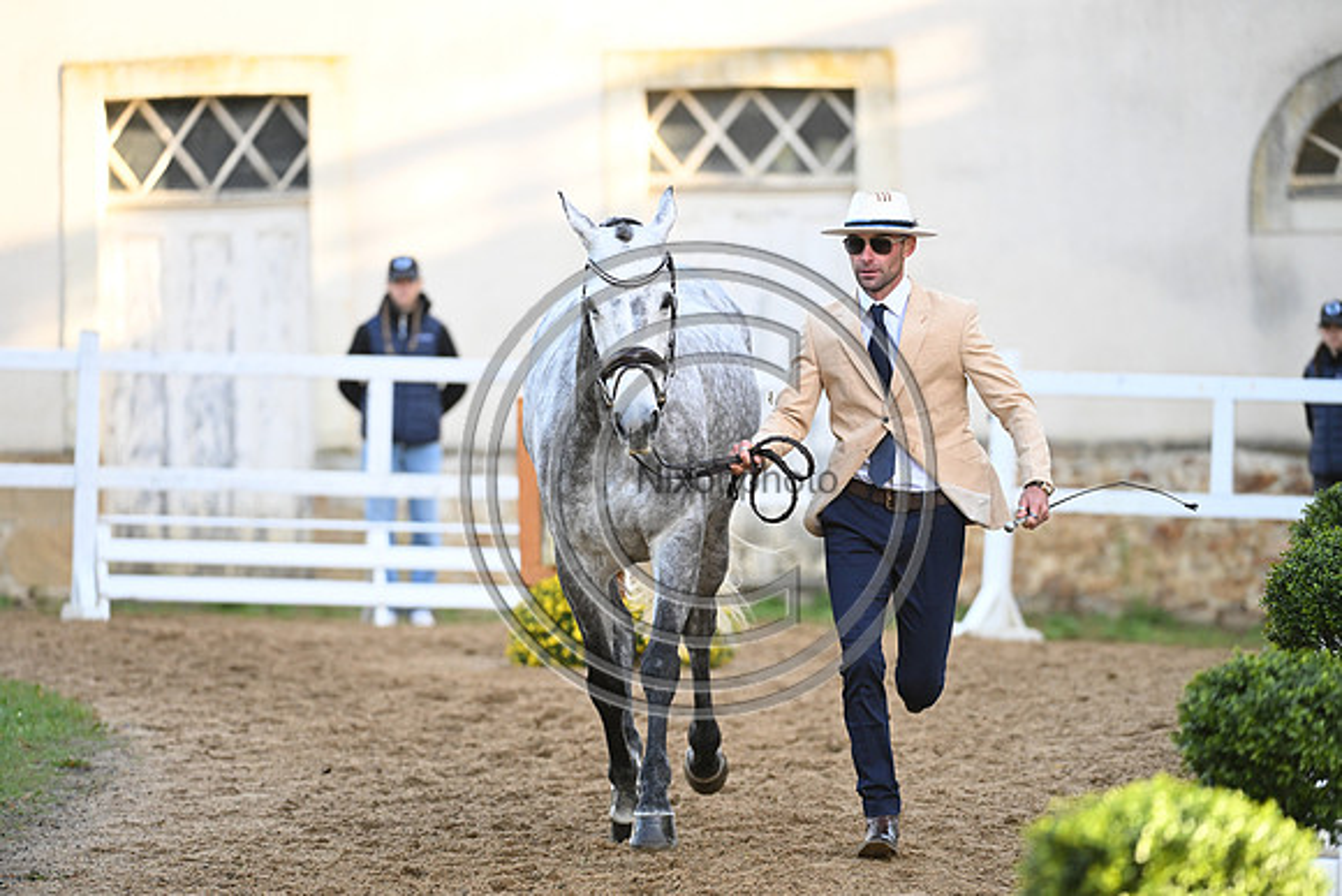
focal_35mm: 280
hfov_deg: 7.4
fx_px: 10440
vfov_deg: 4.9
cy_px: 448
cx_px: 671
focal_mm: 280
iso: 2200
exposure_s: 1/800
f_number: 4.5
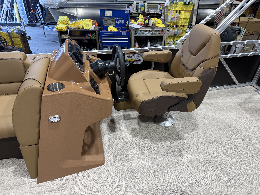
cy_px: 98
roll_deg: -0.1
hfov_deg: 71.6
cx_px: 130
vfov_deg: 56.8
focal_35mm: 24
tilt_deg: -31.9
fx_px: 180
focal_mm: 6.76
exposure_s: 1/120
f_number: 1.78
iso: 100
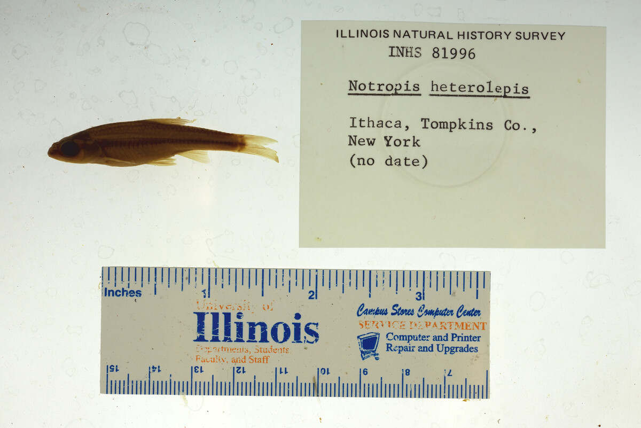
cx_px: 320
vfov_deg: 22.6
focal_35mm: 60
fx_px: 1069
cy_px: 214
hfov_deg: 33.4
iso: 100
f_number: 10
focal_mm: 60
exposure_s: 1/200
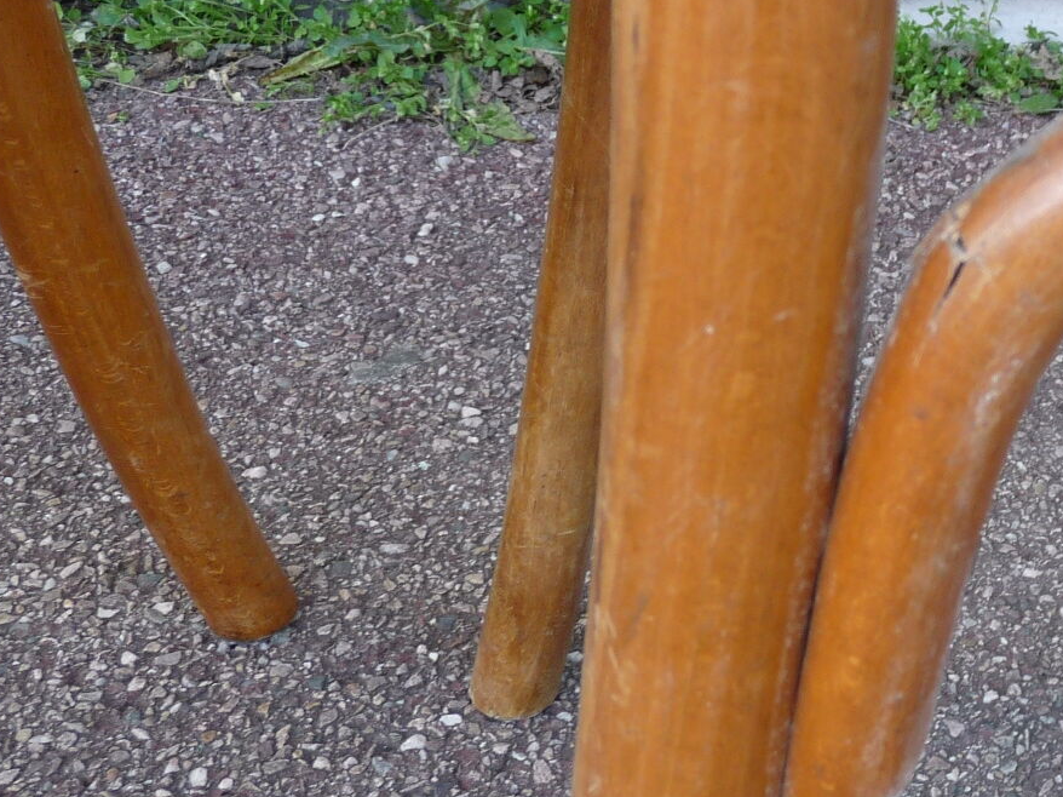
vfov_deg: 23.1
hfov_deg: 28.2
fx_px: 1934
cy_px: 218
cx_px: 1147
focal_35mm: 63
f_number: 2.8
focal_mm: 4.8
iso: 100
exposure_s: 1/50
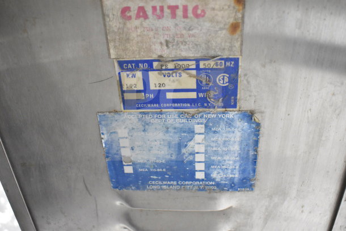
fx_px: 346
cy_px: 116
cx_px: 173
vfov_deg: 36.9
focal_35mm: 36
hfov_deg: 53.1
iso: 6400
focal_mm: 24
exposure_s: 1/100
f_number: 5
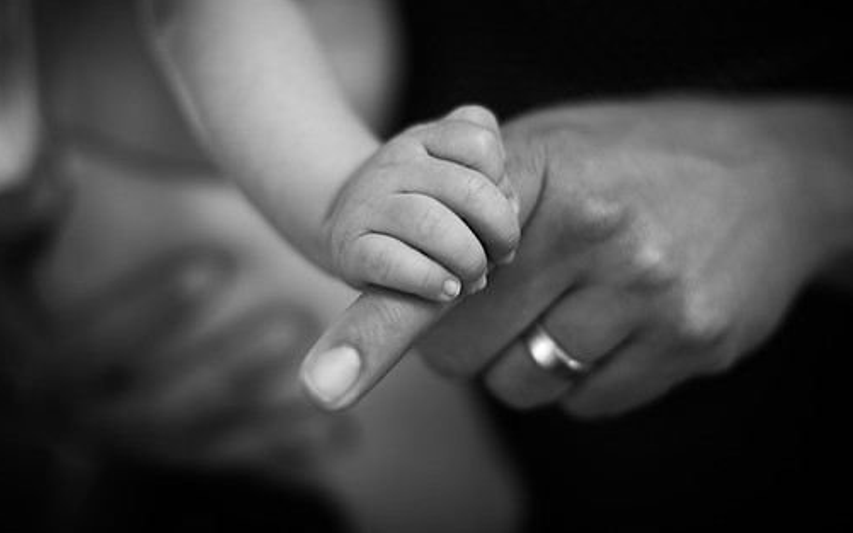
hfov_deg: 34.5
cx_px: 444
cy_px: 229
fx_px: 1371
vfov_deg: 22.0
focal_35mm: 59
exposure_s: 1/100
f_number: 1.8
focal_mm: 50
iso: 400
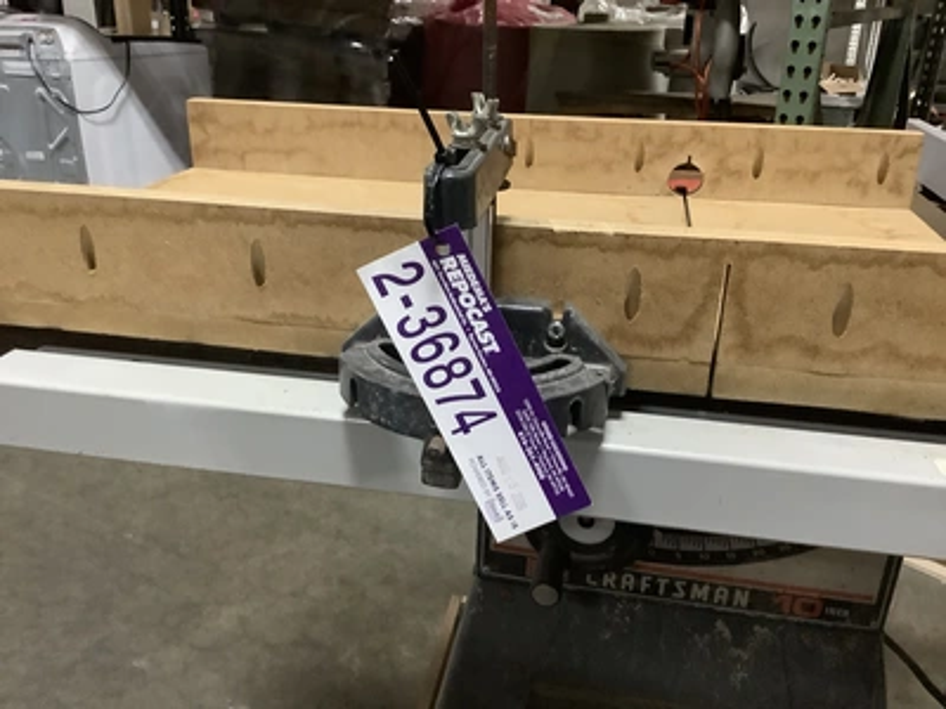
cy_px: 354
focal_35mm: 31
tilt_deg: -24.3
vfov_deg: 45.4
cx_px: 473
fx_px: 847
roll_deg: -1.7
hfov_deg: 58.4
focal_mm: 3.3
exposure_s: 1/30
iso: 500
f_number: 2.4
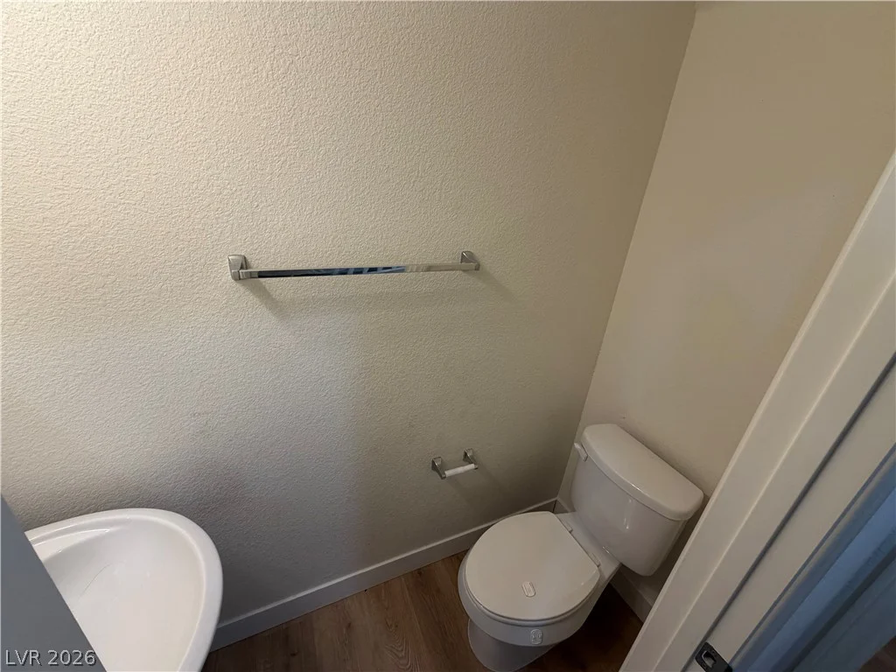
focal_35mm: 14
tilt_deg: -24.1
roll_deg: -5.4
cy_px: 336
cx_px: 448
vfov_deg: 85.7
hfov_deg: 102.1
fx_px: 362
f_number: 2.2
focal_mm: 2.22
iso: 160
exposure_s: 1/120
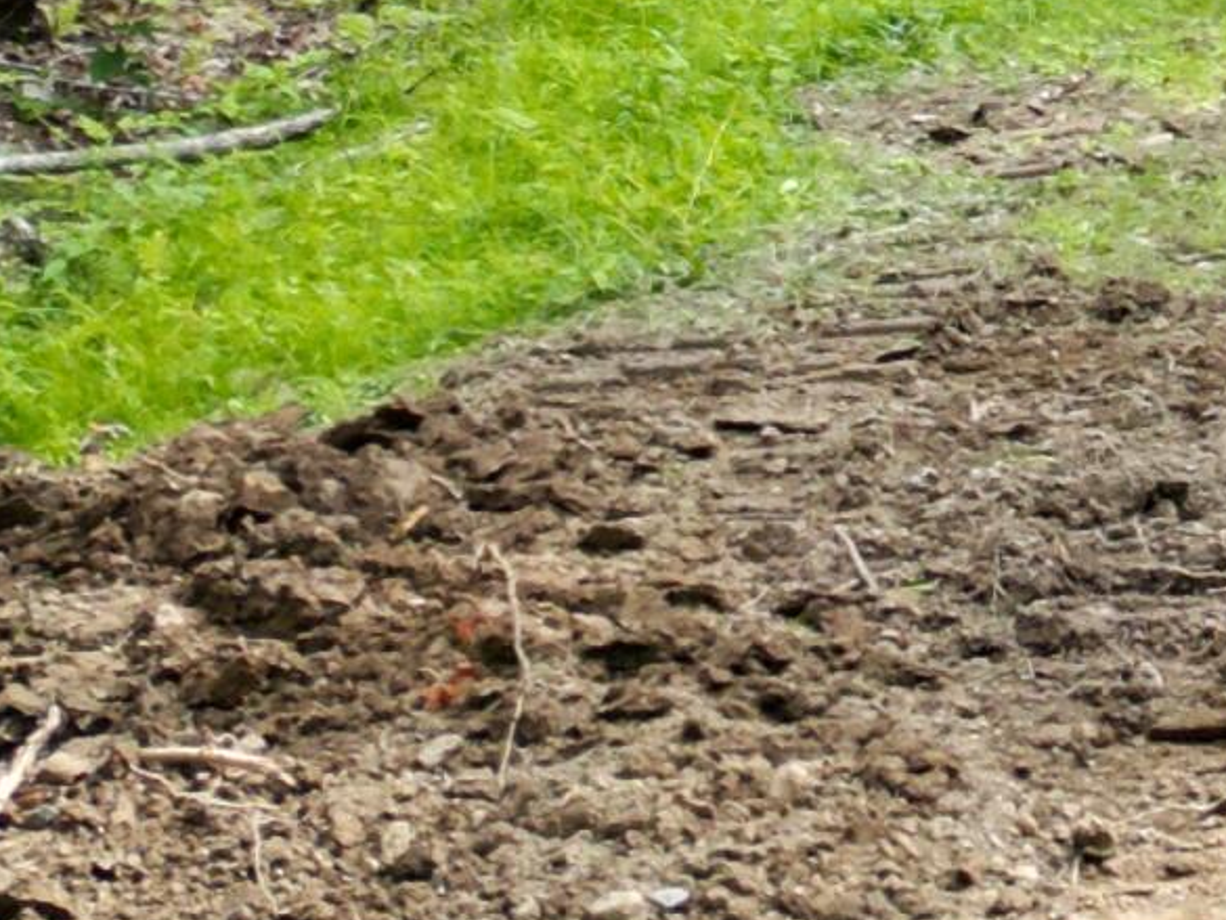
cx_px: 2016
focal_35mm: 123
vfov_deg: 11.0
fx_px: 4357
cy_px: -920
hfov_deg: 14.6
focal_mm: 6.72
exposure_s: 1/500
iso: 200
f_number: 1.7
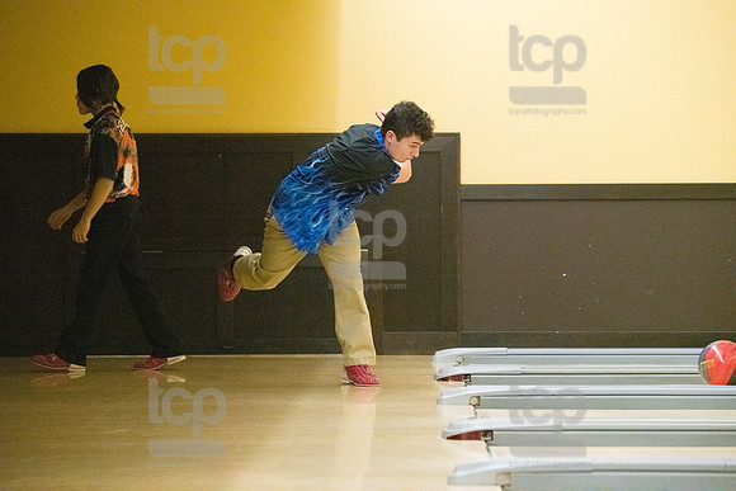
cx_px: 368
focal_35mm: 130
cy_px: 246
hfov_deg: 15.8
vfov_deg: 10.6
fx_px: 2658
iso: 10000
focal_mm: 130
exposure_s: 1/1000
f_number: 4.5
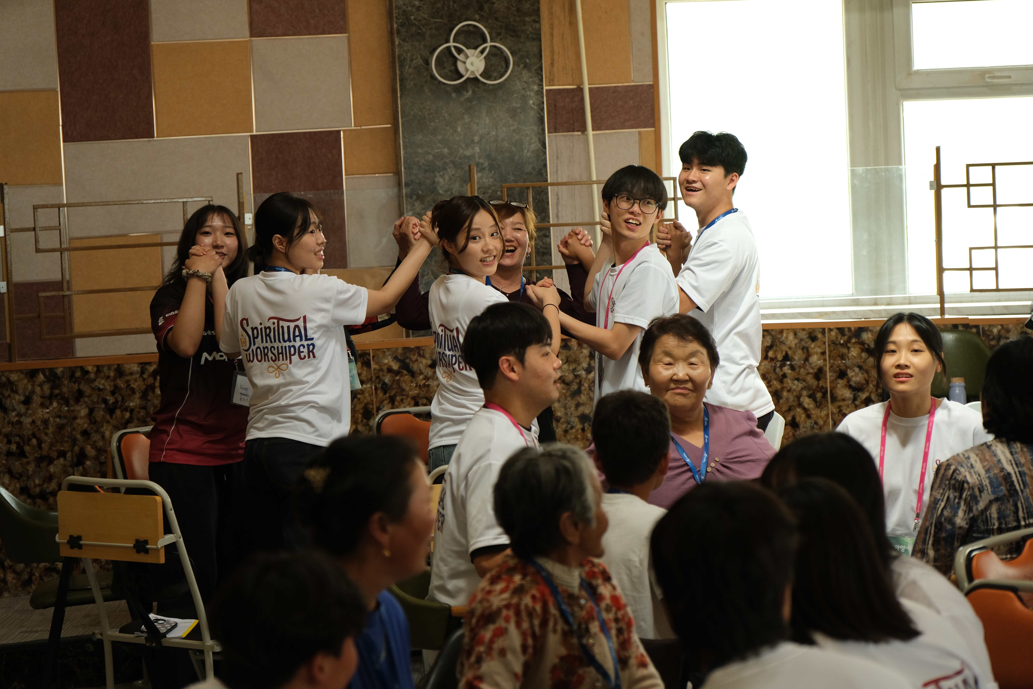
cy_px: 344
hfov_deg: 19.5
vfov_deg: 13.0
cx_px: 516
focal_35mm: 105
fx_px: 3013
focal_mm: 70
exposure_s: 1/250
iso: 1000
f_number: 3.2
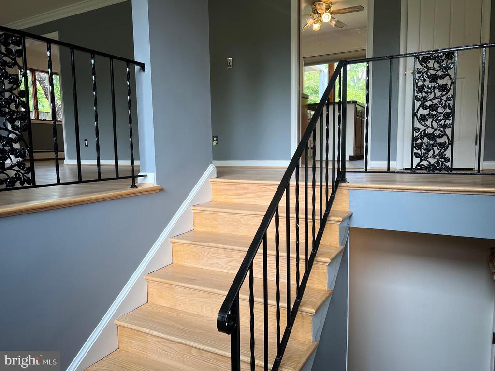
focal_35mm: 26
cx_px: 248
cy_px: 186
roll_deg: +0.6
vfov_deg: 53.1
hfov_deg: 67.3
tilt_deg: -6.6
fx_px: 372
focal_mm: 5.7
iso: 40
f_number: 1.5
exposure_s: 1/120
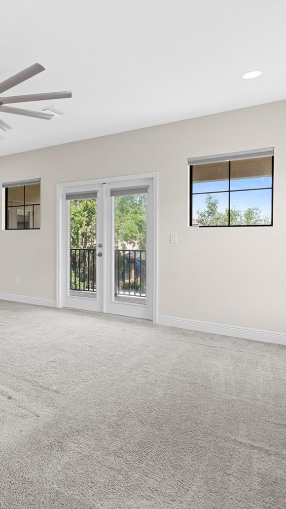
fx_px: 351
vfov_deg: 71.9
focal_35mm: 26
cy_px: 249
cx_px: 8
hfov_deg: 39.7
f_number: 8
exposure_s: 1/1.67
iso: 200
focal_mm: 16
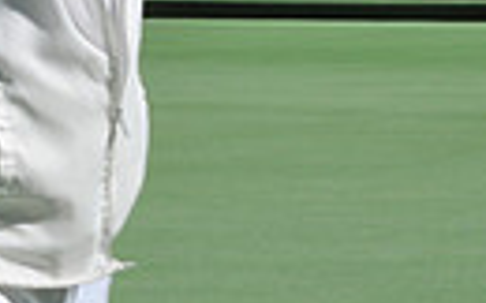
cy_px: 202
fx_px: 5399
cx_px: -24
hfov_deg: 5.1
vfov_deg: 3.2
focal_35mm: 408
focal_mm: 60
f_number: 22
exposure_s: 1/125
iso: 200
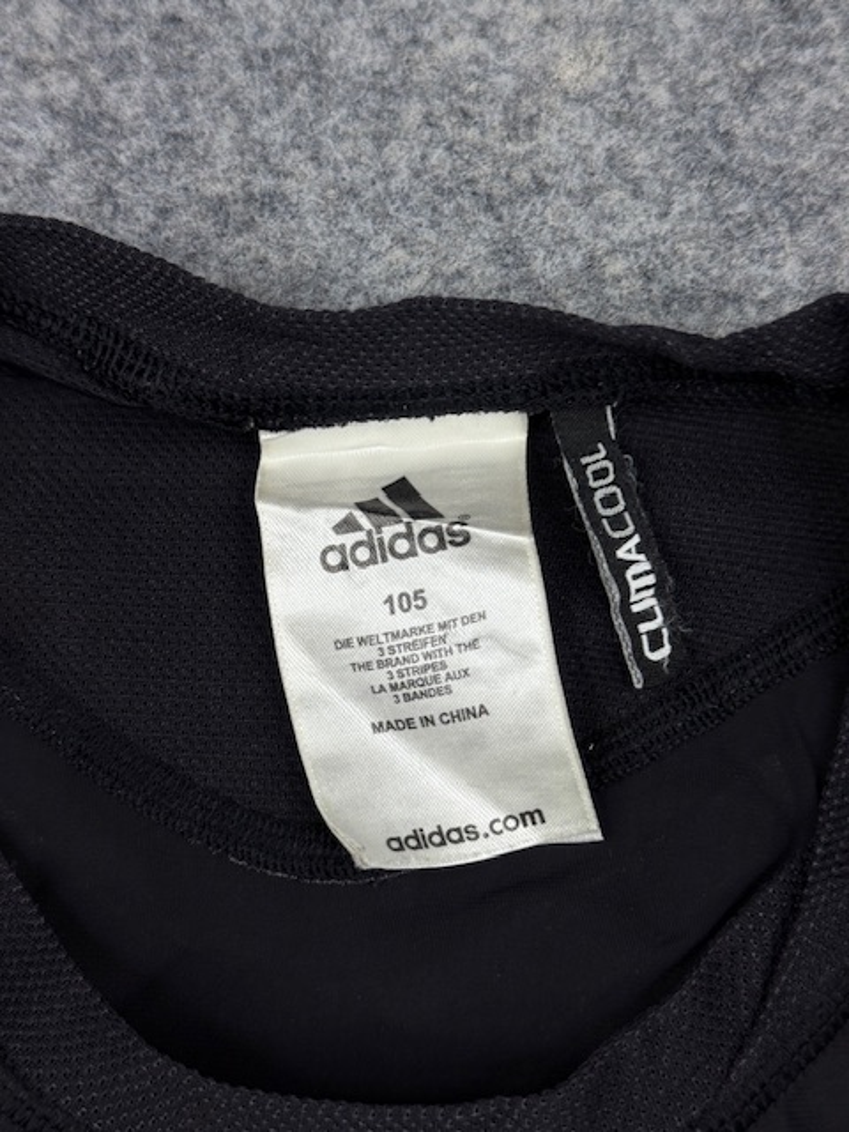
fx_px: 1570
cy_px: 566
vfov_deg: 39.7
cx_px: 424
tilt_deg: -53.8
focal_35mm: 48
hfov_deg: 30.3
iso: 64
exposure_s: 1/323
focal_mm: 6.76
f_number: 1.78
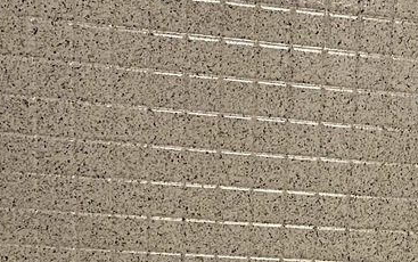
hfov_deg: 18.8
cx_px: 404
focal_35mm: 108
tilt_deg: -19.2
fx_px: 1231
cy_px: 502
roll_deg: -6.2
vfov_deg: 11.1
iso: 250
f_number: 1.8
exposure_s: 1/60
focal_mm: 4.25
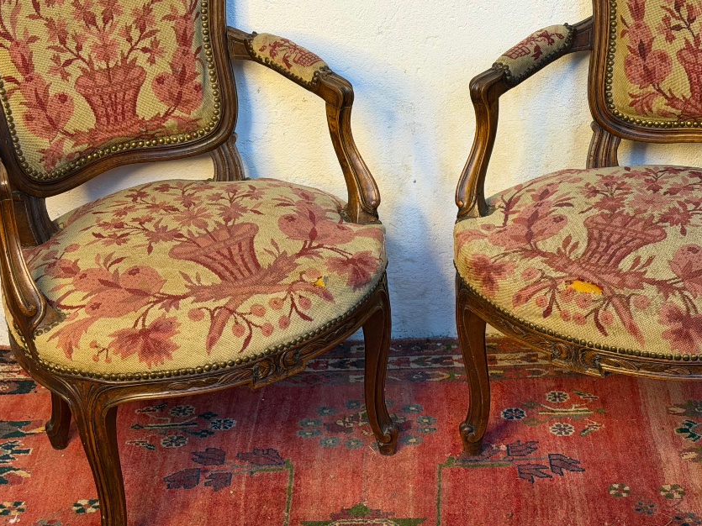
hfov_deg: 28.1
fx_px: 1399
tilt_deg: -25.5
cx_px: 404
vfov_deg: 21.3
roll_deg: +2.0
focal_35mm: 69
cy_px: 216
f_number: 1.78
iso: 100
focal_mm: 6.76
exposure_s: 1/77
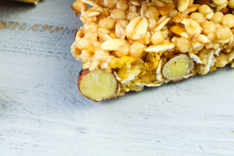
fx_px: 1580
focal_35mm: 243
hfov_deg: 8.4
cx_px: -17
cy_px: -43
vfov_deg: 5.6
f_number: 9
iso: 200
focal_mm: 90
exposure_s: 1/10
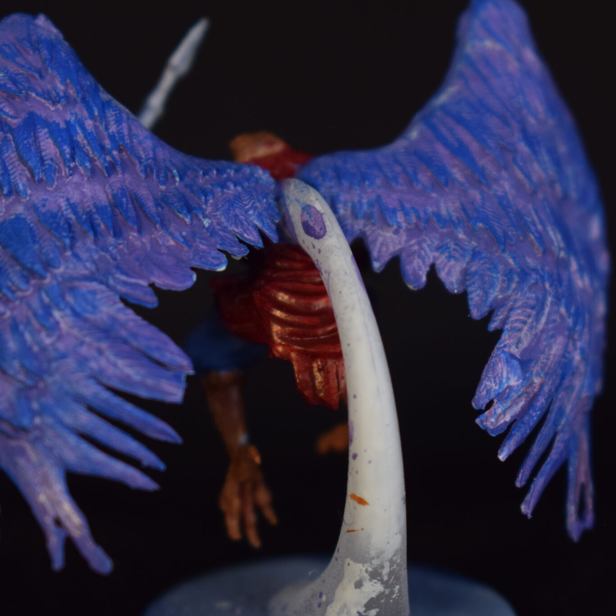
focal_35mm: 131
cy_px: 332
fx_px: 2633
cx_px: 263
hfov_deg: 13.3
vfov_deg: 13.3
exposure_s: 1/30
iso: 400
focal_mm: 55
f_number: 5.6
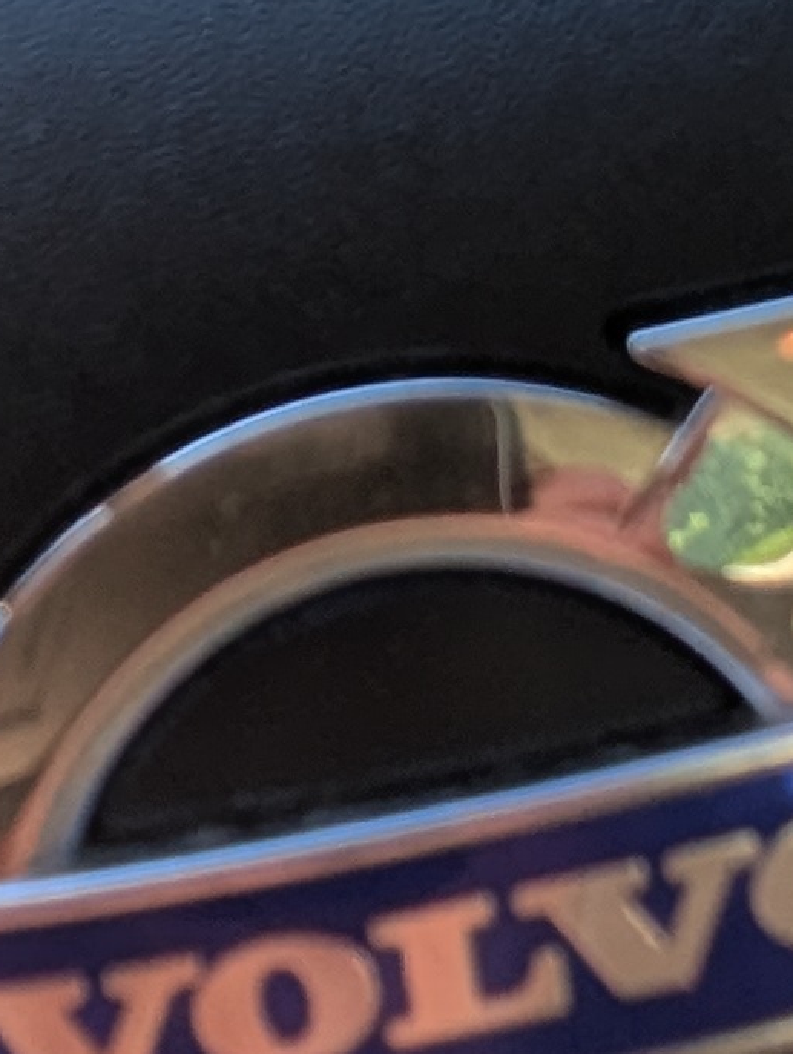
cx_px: 298
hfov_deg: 15.6
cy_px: -792
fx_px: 2895
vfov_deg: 17.2
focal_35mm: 95
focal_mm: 2.35
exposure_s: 1/321
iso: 29
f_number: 2.2
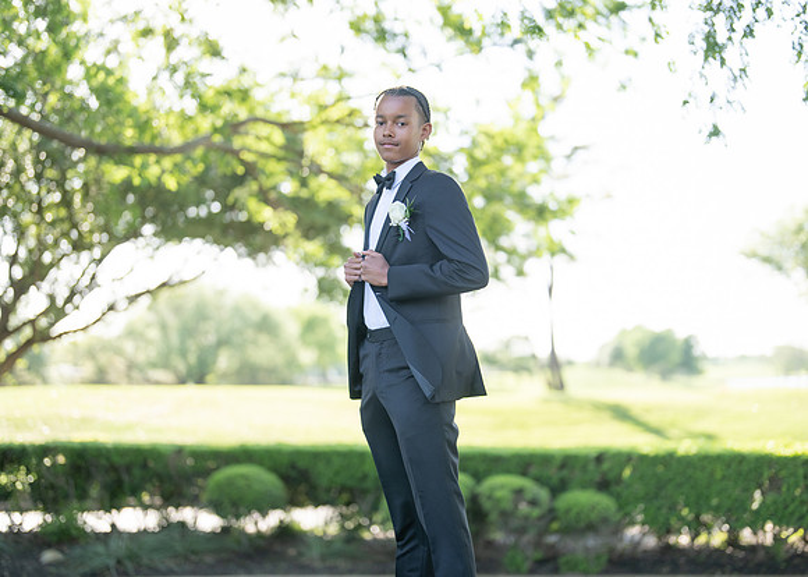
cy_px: 288
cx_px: 425
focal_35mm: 54
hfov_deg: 36.1
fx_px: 1238
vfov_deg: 26.2
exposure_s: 1/1600
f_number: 1.2
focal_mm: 50
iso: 160
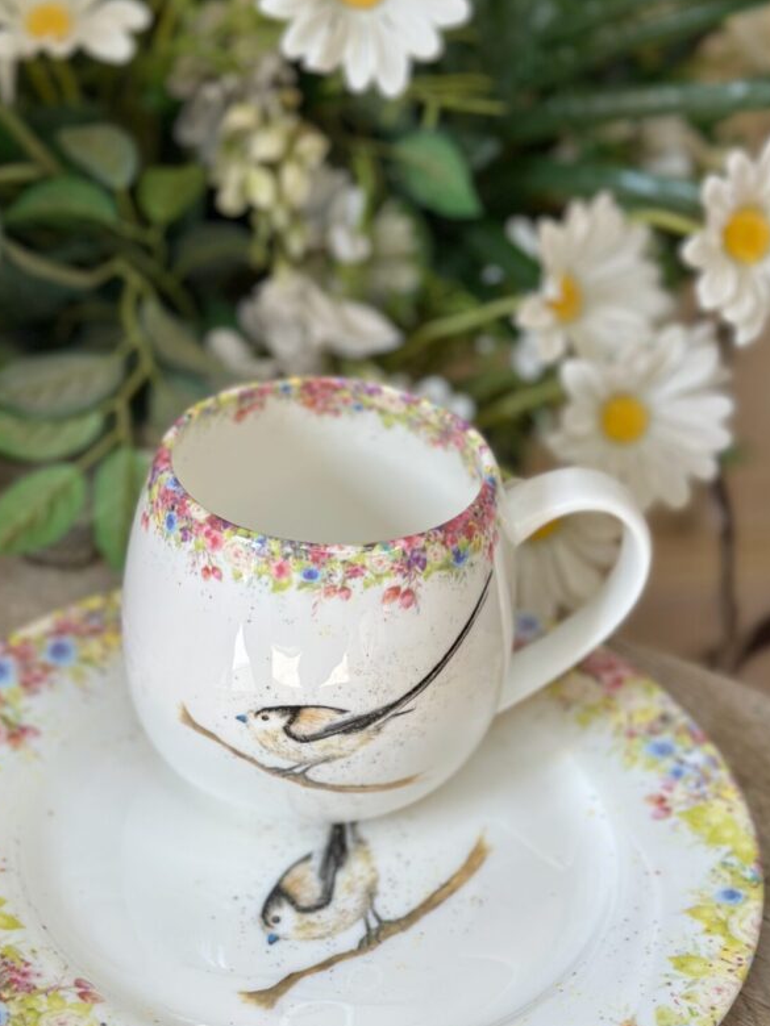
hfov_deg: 23.3
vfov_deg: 30.7
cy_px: 604
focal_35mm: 63
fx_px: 1869
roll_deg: -4.5
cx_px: 321
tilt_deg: -35.9
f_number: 1.78
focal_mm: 6.86
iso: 80
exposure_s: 1/248
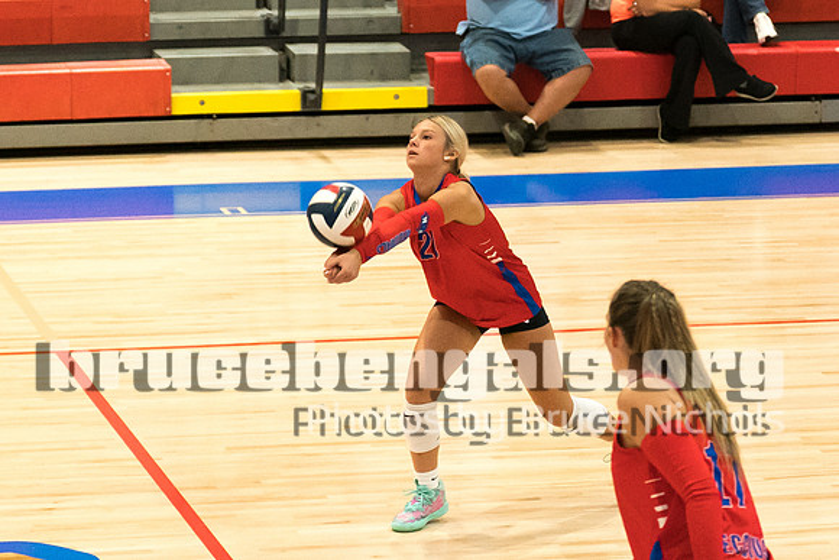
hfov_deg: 9.8
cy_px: 328
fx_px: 4902
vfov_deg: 6.5
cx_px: 461
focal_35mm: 210
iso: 3200
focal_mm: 70
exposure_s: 1/1000
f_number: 2.8
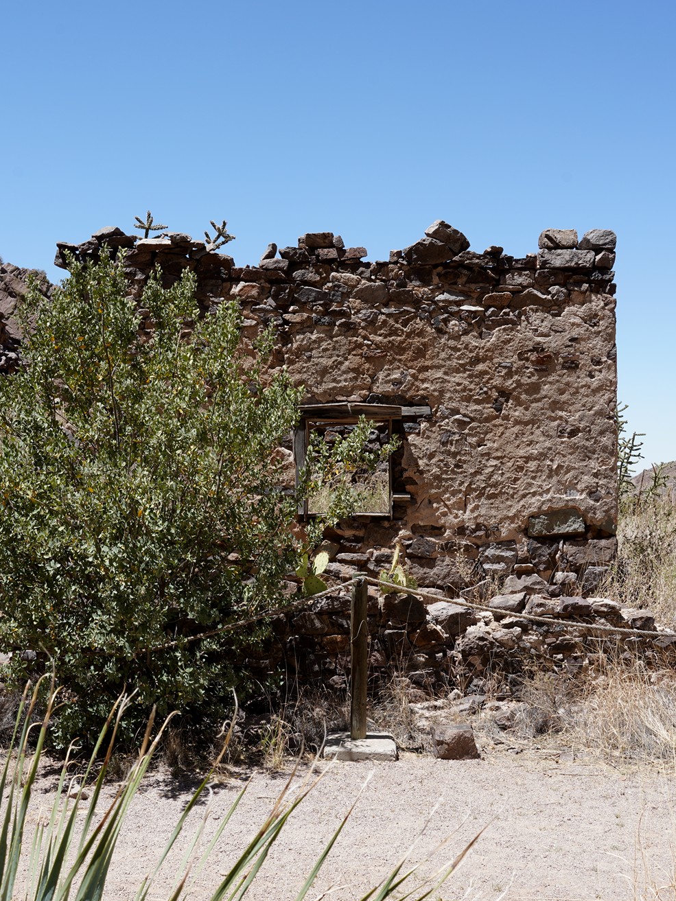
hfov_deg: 35.1
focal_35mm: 41
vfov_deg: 45.8
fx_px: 1067
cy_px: 452
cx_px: 279
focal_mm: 28
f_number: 11
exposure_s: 1/100
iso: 100
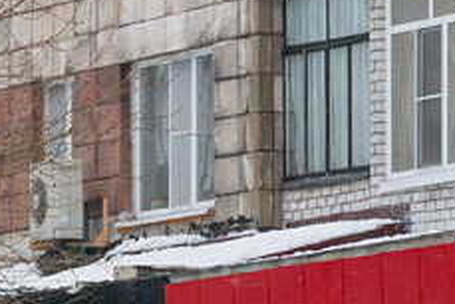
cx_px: -612
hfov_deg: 3.4
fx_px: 7676
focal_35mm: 607
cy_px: 670
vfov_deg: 2.3
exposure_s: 1/400
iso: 3200
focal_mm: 116
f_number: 7.1
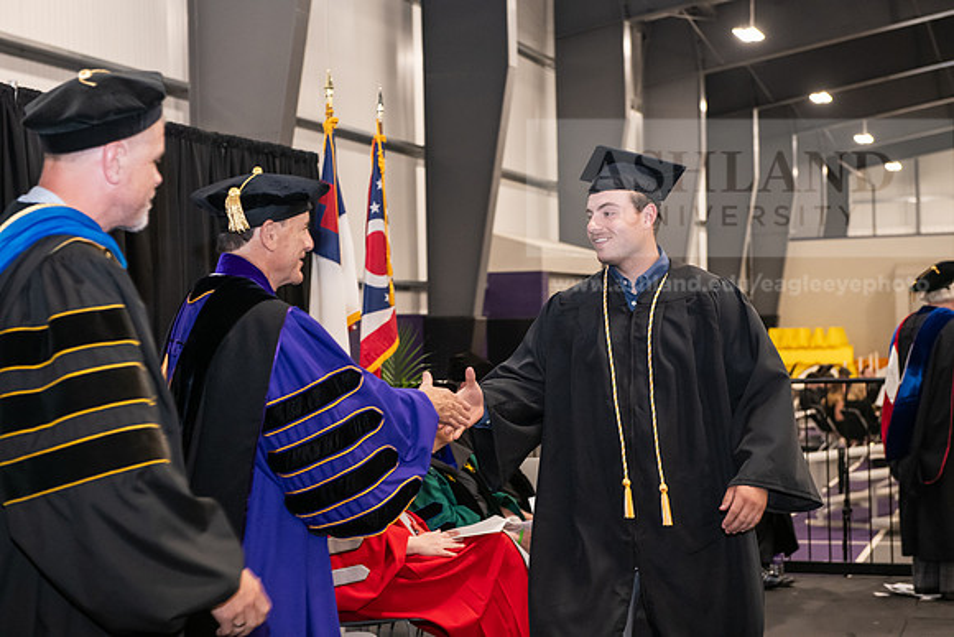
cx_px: 477
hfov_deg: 32.4
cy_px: 318
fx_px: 1643
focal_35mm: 62
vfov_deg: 21.9
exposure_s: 1/125
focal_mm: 62
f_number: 5
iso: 2500
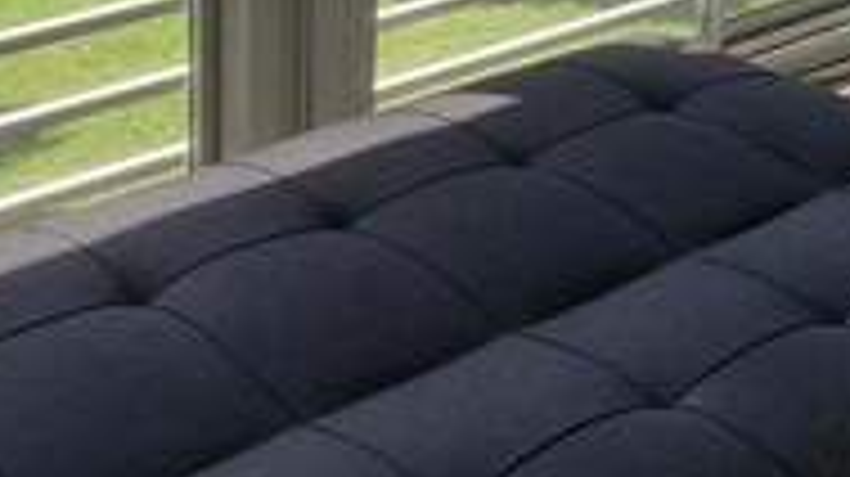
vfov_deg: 13.4
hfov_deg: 24.7
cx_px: 378
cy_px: -180
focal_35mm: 86
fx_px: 1937
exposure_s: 1/344
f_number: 2.4
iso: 25
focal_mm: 3.3
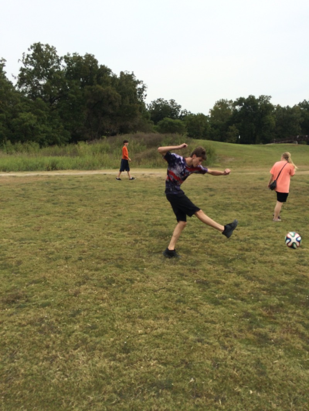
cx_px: 154
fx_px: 345
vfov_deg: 61.6
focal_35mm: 29
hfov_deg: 48.2
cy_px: 206
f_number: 2.2
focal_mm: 4.15
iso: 32
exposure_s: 1/1520
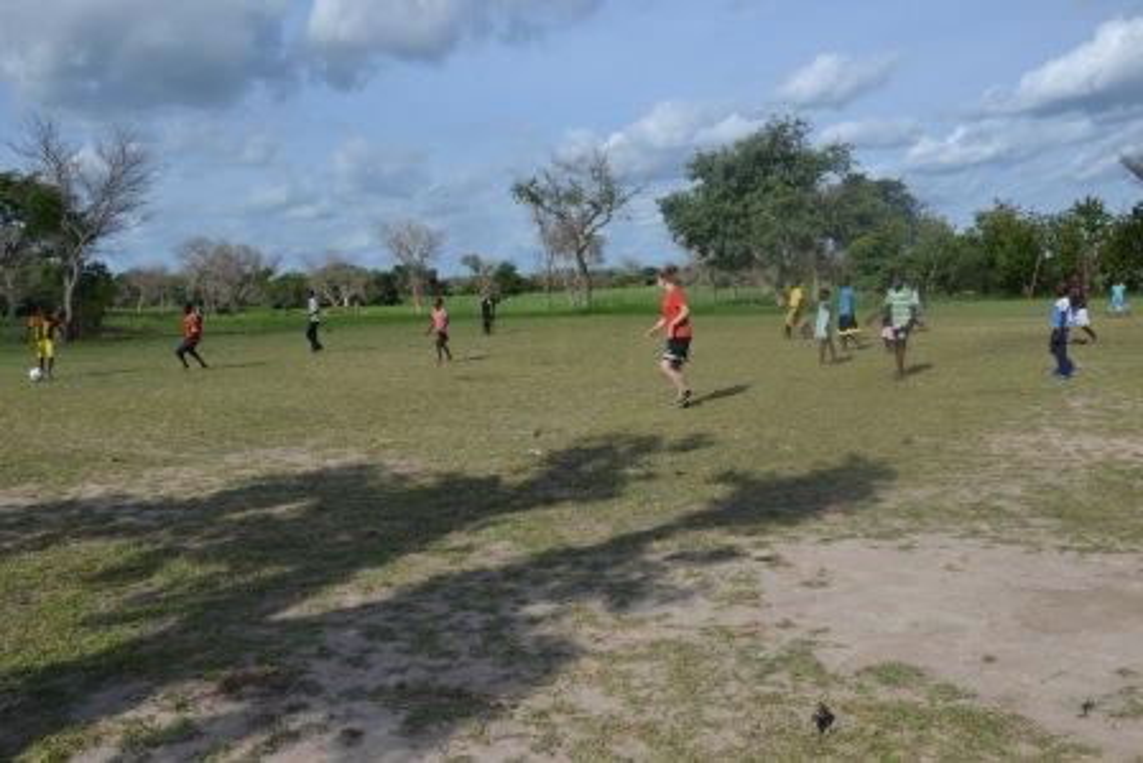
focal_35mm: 33
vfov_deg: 40.0
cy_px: 382
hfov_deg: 57.2
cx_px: 572
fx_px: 1048
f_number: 8
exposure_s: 1/250
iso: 100
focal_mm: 22
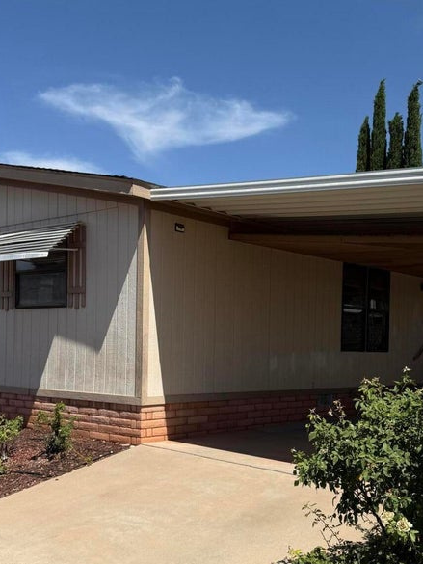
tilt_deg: +0.1
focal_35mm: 42
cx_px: 232
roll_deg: -0.7
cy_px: 339
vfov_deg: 44.5
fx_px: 684
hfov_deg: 34.3
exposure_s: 1/7353
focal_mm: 6.76
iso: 80
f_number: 1.78
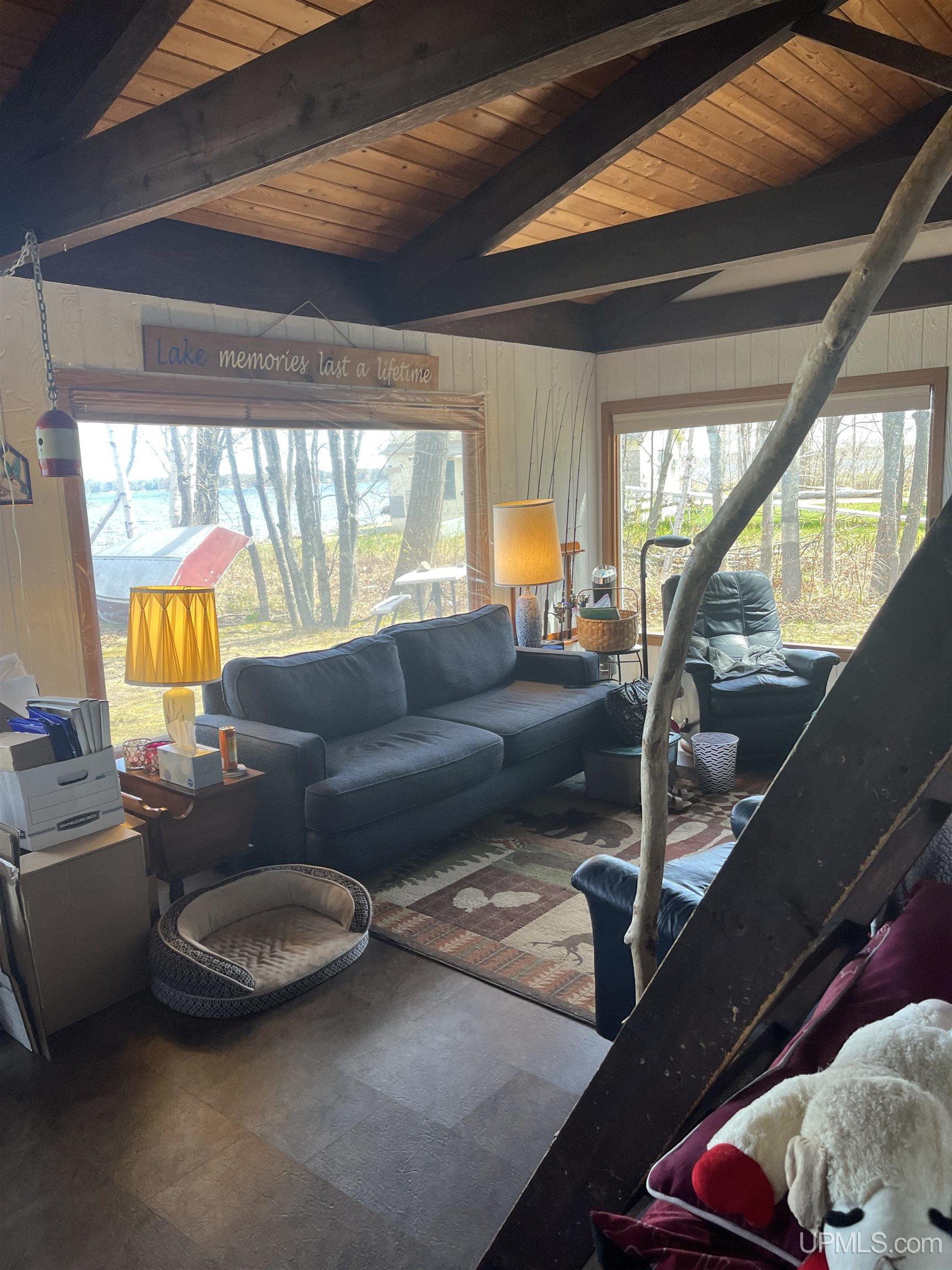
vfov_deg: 67.3
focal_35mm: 26
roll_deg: +1.7
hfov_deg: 53.1
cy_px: 635
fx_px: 953
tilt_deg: -8.7
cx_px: 476
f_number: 1.6
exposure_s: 1/120
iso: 64
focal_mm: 5.1
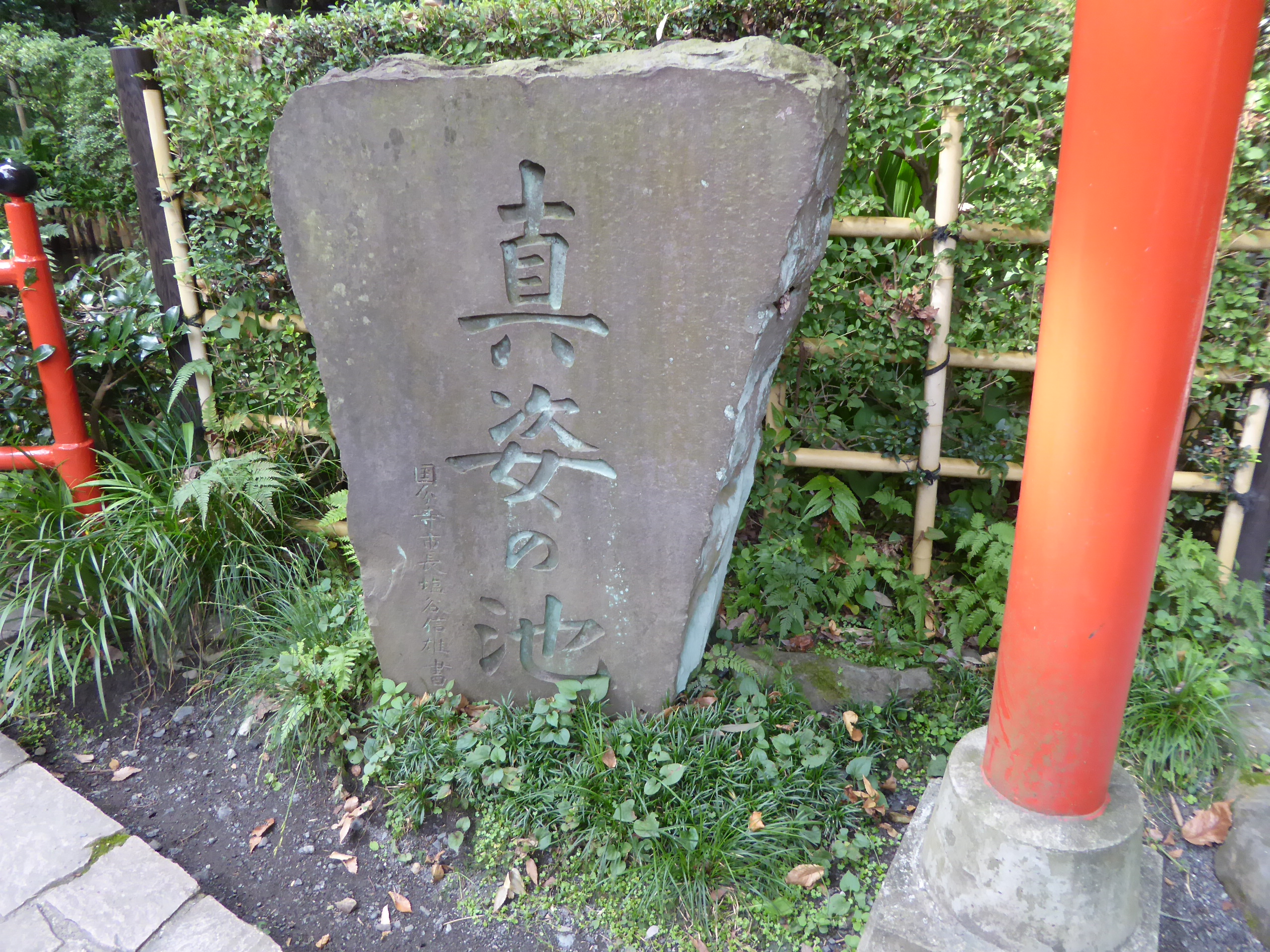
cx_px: 635
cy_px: 476
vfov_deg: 54.9
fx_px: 917
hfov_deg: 69.4
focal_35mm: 25
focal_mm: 4.3
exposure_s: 1/60
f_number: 3.3
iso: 250
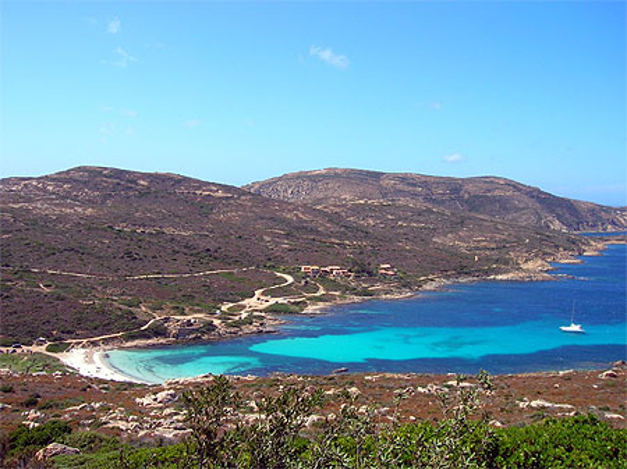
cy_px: 234
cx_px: 314
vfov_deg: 40.7
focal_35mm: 35
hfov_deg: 52.7
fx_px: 634
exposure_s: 1/310
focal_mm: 5.8
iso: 50
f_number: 4.9
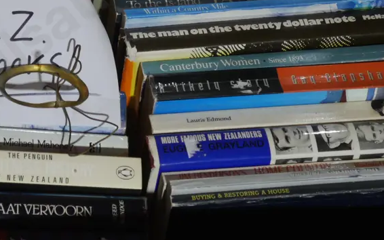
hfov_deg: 13.0
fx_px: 1685
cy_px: -3
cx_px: 94
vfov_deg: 8.1
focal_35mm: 161
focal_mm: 42
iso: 1250
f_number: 5.6
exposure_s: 1/100
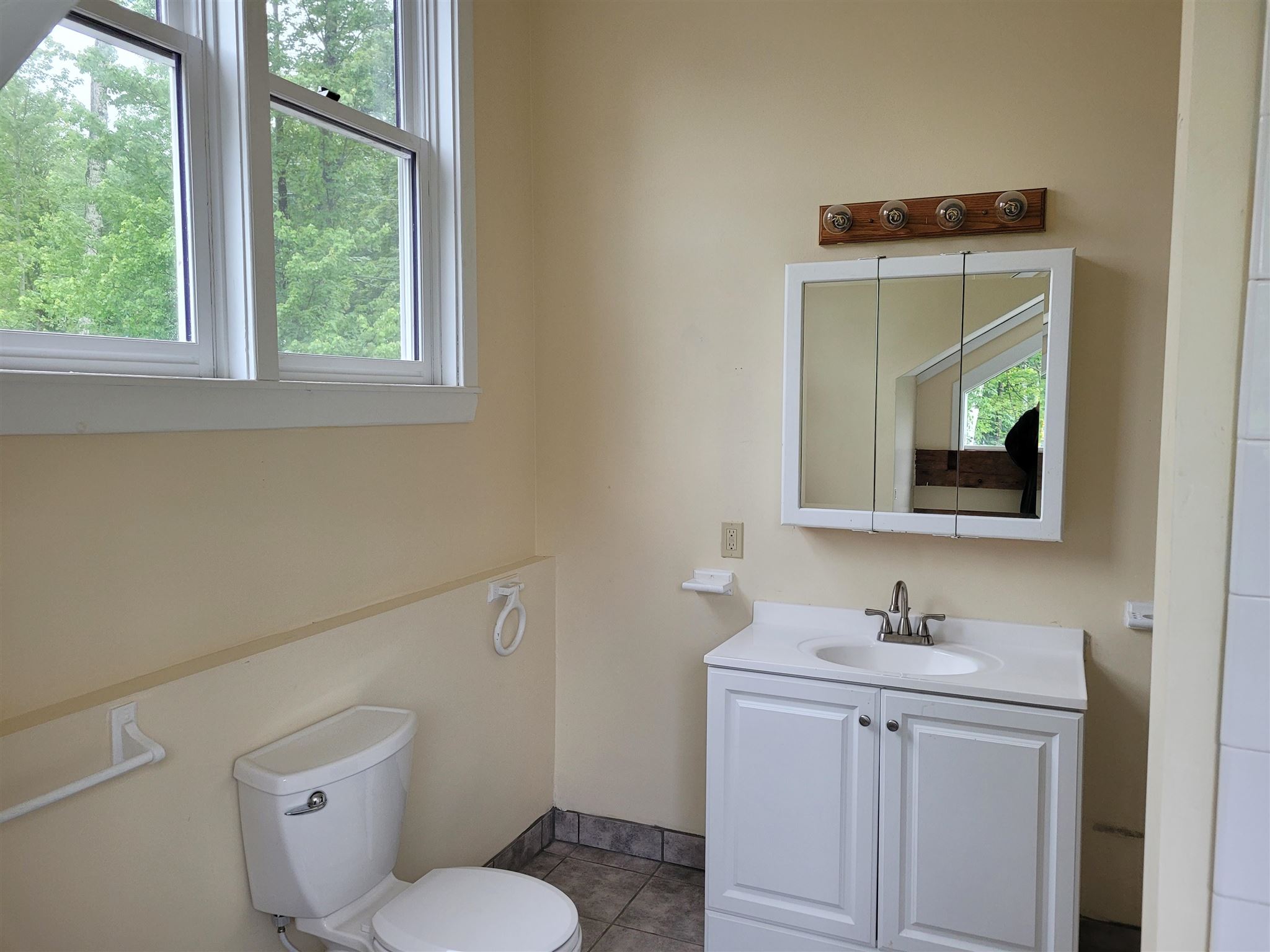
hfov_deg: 67.3
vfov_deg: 53.1
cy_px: 476
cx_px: 635
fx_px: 954
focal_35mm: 26
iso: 200
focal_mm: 5.4
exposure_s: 1/119
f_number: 1.8
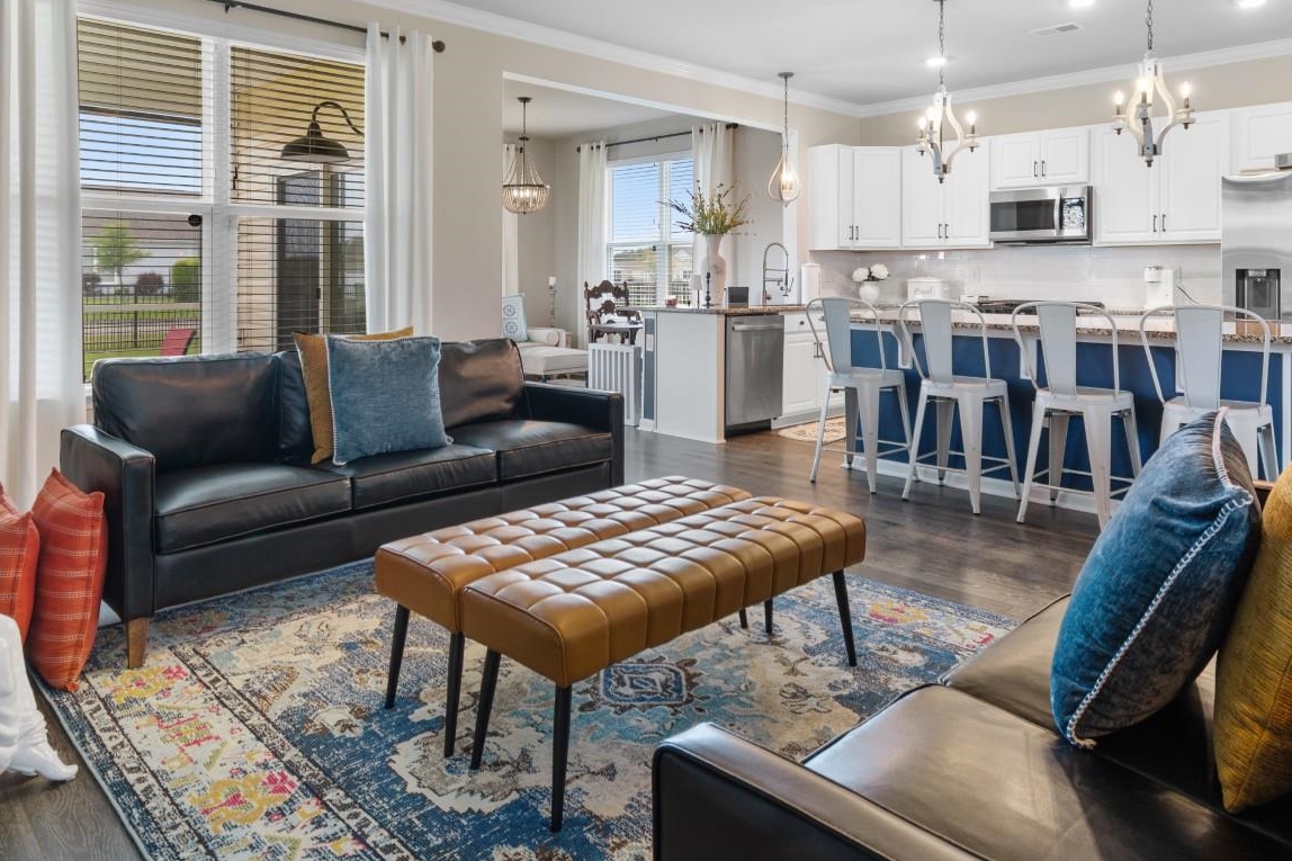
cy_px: 275
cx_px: 655
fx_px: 861
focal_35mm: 24
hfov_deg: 73.7
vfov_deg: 51.9
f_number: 4.8
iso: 100
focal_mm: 11.5
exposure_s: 1/8
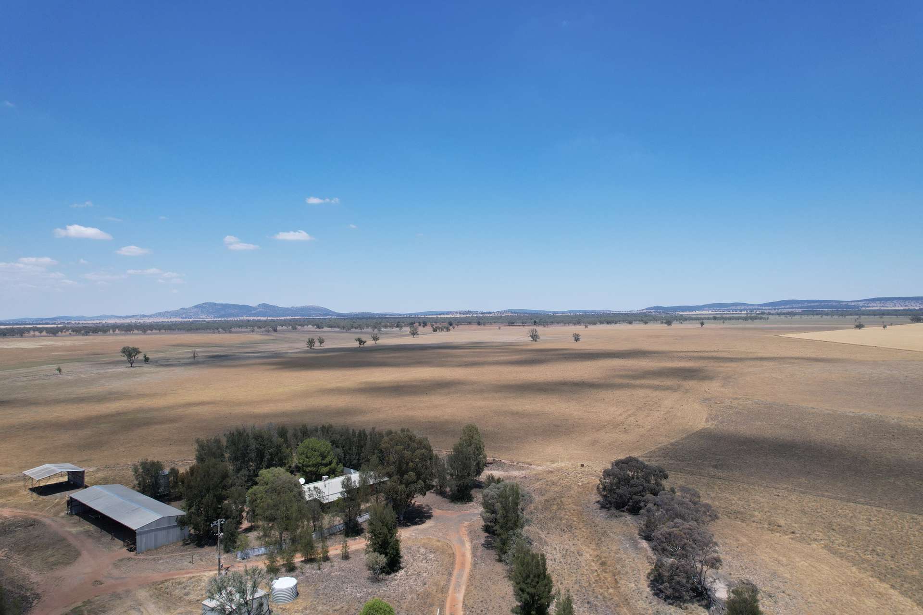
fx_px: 564
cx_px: 462
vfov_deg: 57.2
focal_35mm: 22
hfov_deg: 78.6
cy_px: 308
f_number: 2.8
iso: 100
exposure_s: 1/2000
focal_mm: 8.38
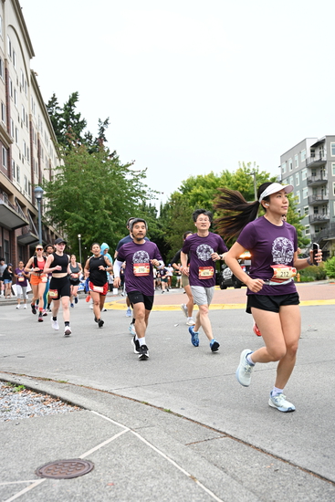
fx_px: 558
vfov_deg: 48.4
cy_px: 251
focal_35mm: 40
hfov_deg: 33.4
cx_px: 168
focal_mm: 40
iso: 1600
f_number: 4
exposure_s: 1/800
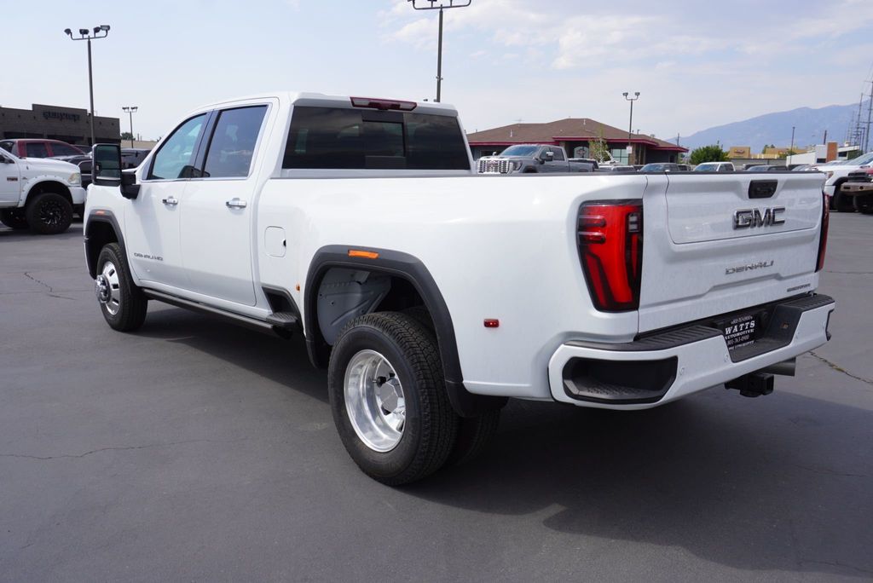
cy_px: 292
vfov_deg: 43.7
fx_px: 728
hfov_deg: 61.9
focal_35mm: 30
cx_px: 436
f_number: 8
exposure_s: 1/250
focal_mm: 20
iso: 100
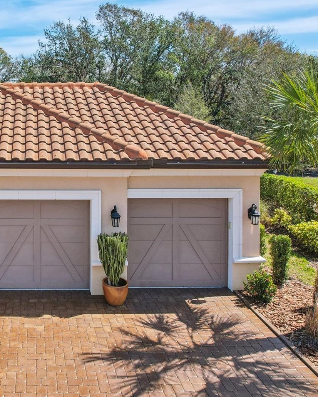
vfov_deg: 55.6
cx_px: 23
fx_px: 376
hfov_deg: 41.6
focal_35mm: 32
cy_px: 192
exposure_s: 1/1600
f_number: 2.8
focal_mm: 8.4
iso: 130
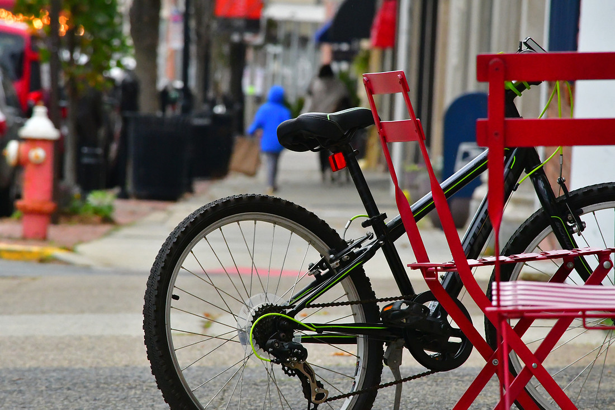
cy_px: 205
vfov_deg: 3.1
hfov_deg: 4.6
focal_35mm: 450
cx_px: 308
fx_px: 7689
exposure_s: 1/400
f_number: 16
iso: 6400
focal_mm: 300
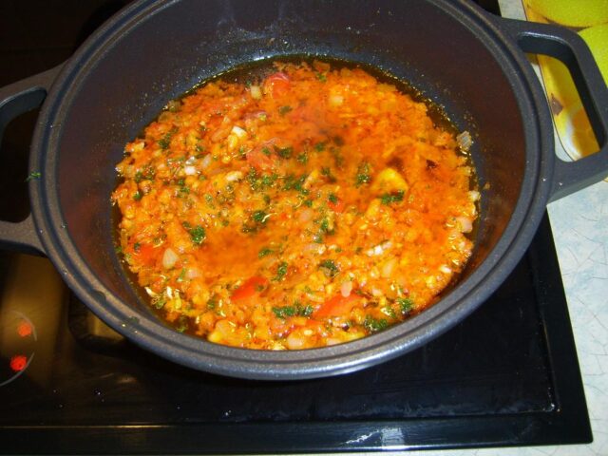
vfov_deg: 37.7
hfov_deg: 49.0
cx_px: 304
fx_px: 667
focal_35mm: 38
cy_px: 228
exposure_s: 1/30
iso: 100
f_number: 2.8
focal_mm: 7.8
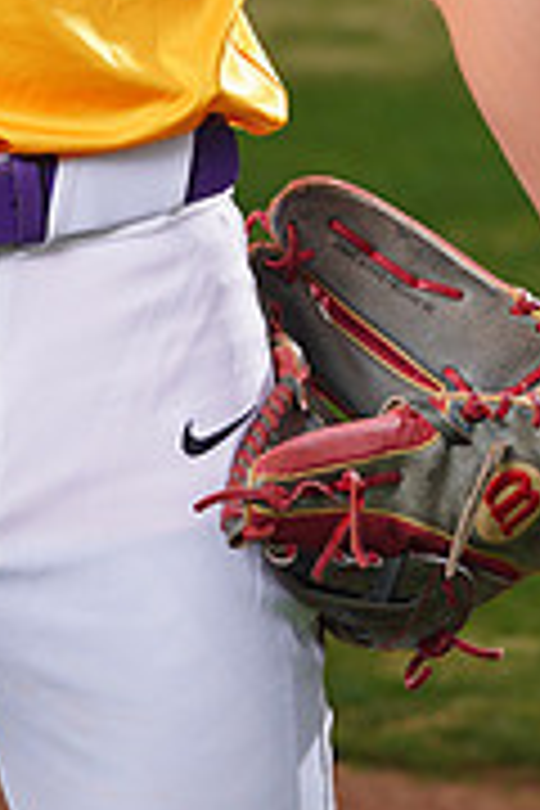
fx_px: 12532
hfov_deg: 2.5
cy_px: -315
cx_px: 16
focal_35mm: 557
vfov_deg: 3.7
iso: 100
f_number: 8
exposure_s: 1/250
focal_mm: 173
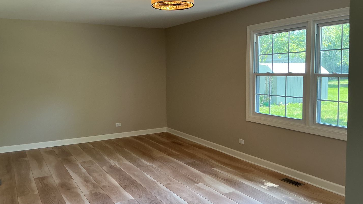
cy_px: 96
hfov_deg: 61.0
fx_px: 308
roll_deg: +0.4
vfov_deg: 36.7
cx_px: 183
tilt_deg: -4.4
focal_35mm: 32
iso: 80
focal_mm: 3
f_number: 1.8
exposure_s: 1/60
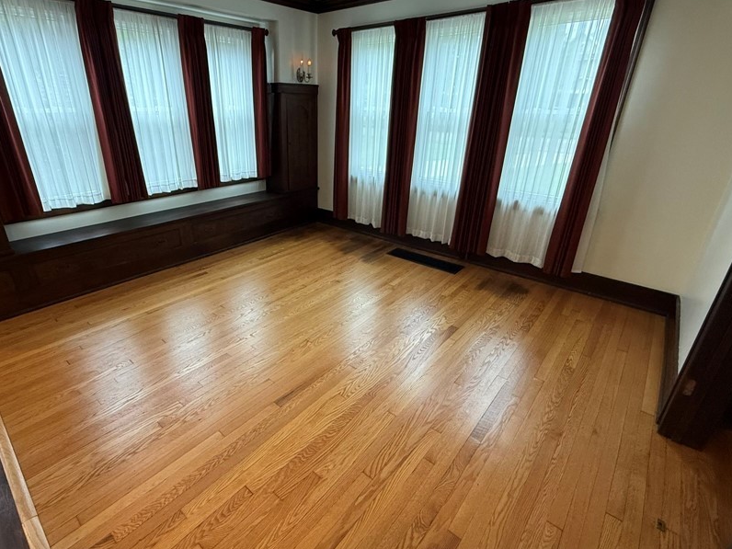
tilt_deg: -22.3
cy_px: 264
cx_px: 323
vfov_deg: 71.6
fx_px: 381
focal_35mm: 18
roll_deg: -0.6
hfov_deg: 87.4
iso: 320
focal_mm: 2.22
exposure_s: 1/120
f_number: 2.2
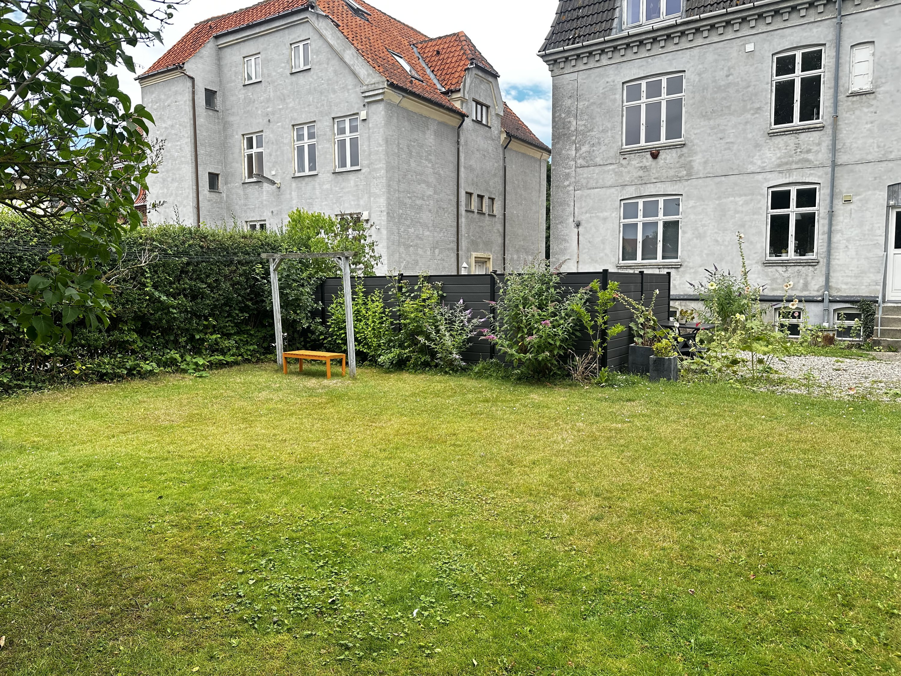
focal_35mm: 24
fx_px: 625
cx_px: 450
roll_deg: +0.4
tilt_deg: -4.8
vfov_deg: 56.8
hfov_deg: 71.6
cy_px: 338
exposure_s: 1/543
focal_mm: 6.86
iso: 80
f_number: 1.78
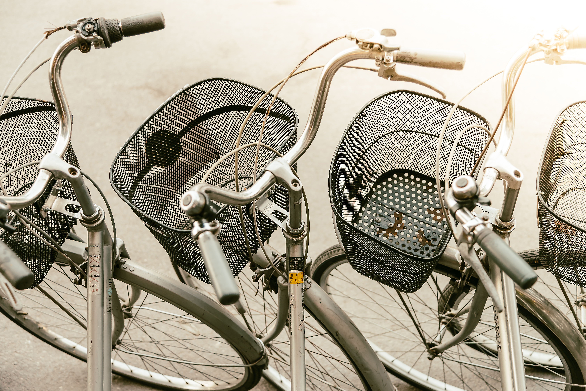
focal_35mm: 52
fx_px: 847
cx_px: 293
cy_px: 196
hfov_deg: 38.2
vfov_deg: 26.0
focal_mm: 52
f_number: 4
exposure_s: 1/160
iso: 200
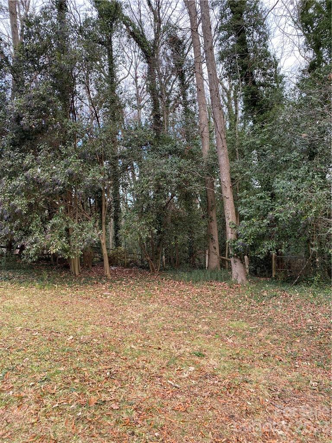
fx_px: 332
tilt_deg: +3.9
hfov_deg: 53.1
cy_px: 222
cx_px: 166
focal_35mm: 26
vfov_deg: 67.3
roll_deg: +1.7
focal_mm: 4.25
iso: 32
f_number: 1.8
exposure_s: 1/175
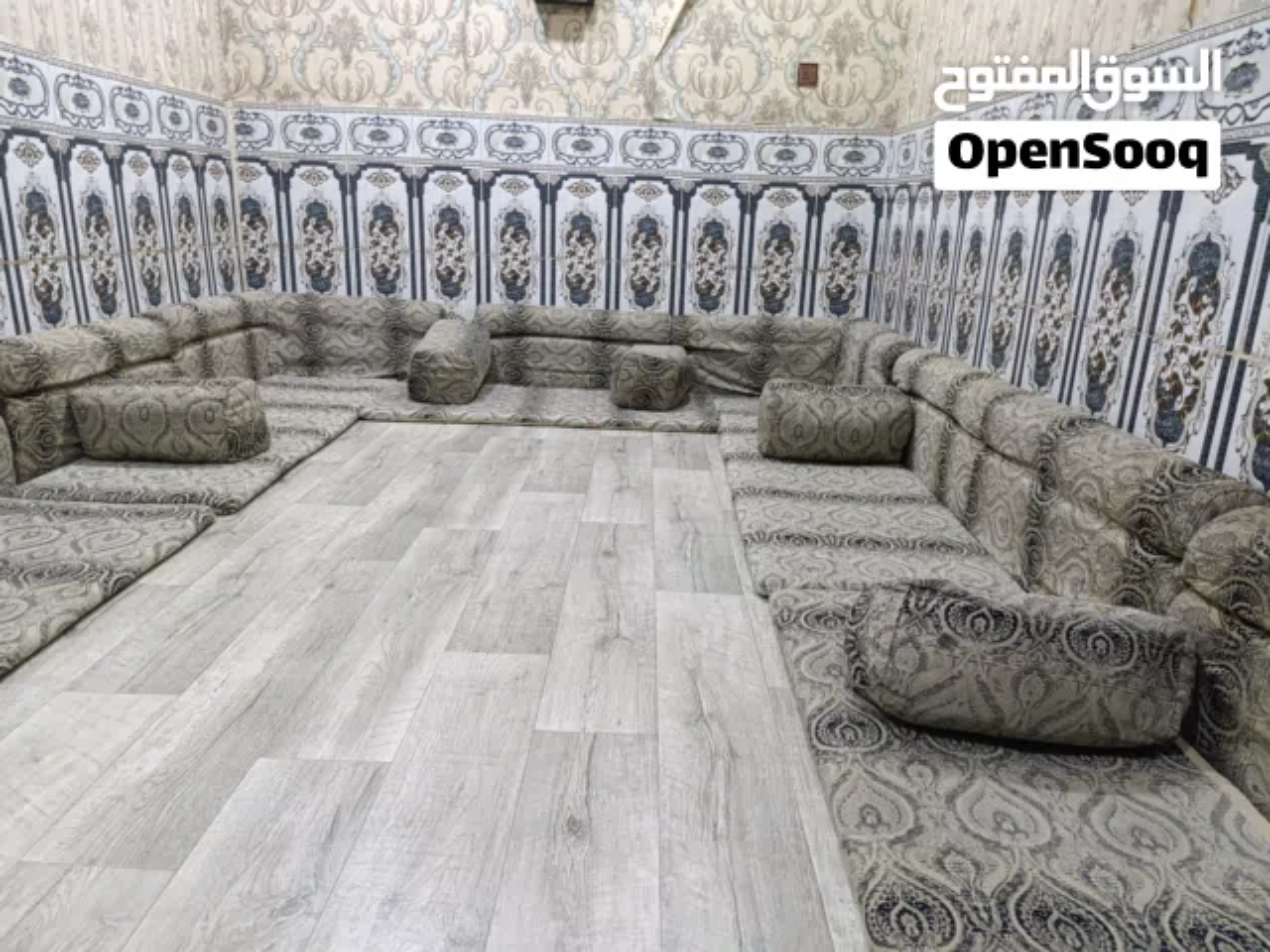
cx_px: 635
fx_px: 844
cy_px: 476
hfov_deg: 73.9
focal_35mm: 23
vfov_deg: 58.9
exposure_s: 1/100
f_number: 1.6
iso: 1000
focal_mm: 6.14
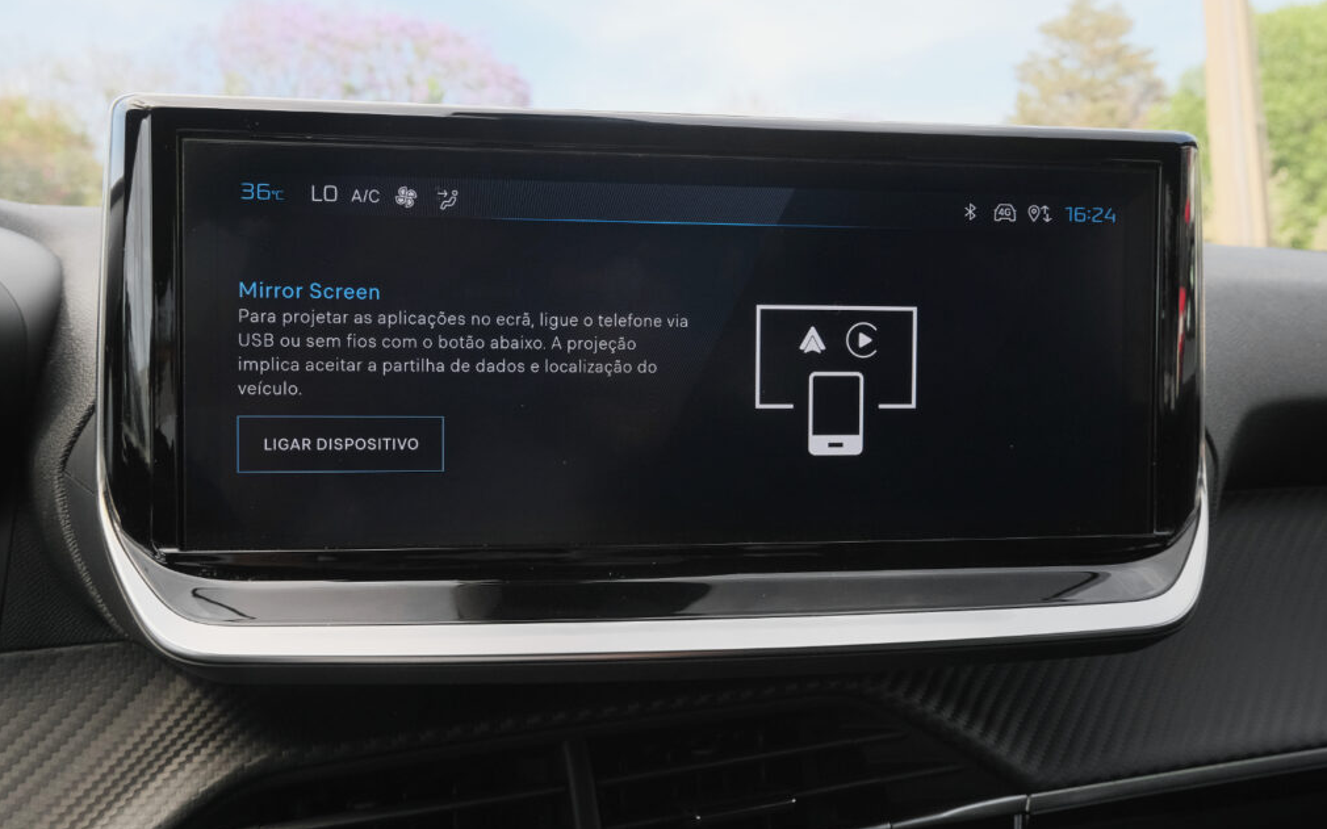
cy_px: 401
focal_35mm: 31
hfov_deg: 61.2
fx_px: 1121
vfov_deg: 40.6
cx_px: 660
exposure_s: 1/200
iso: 2000
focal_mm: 19.7
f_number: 9
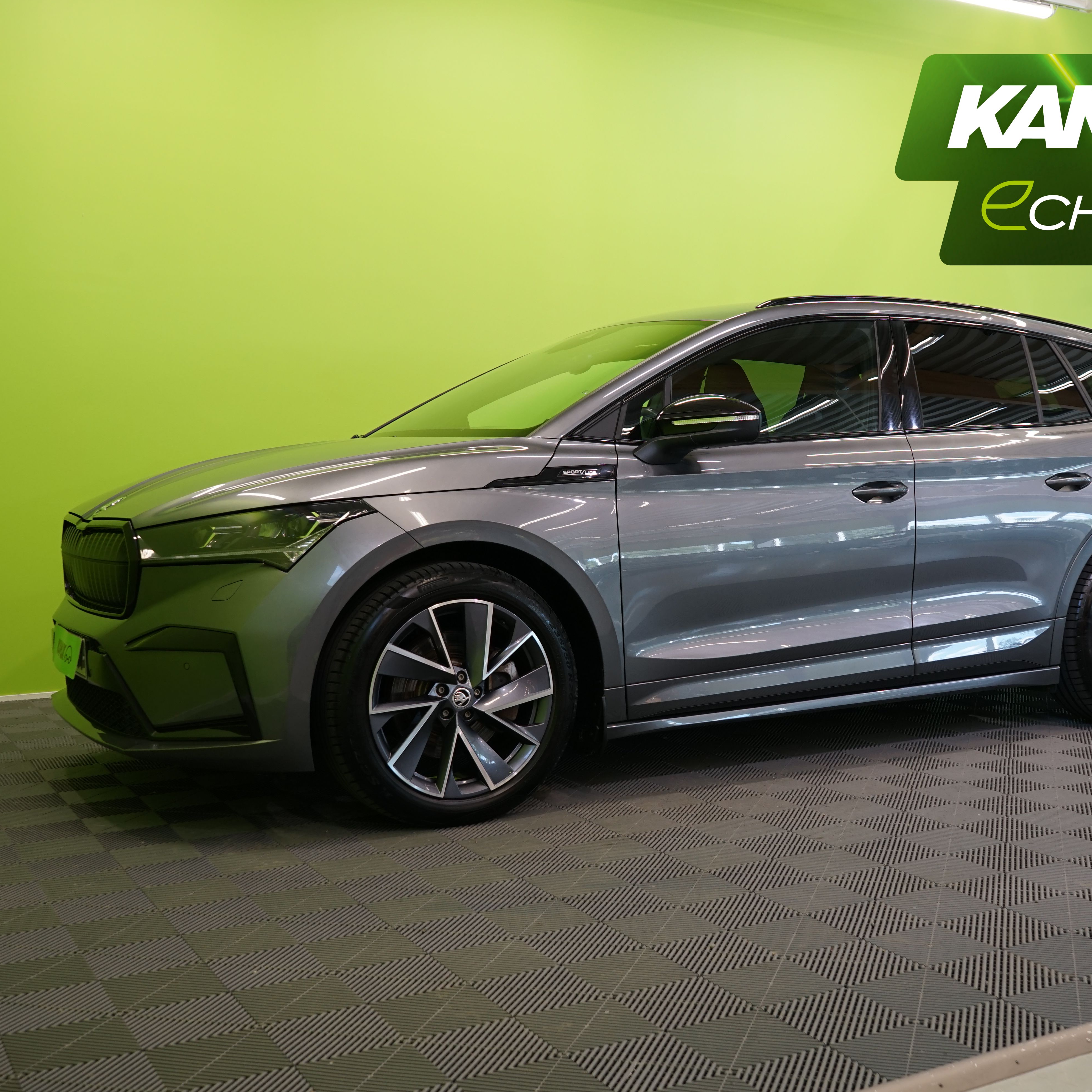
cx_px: 655
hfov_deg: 41.7
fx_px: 1428
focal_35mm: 40
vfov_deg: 41.9
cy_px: 547
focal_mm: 31
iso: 500
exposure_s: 1/30
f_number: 6.3
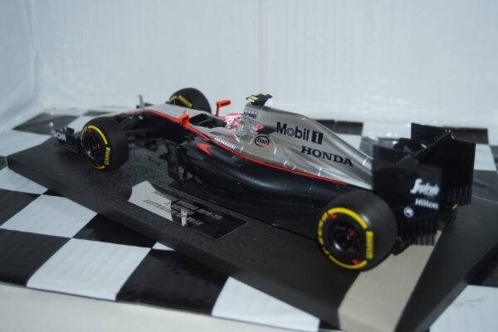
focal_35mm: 42
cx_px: 249
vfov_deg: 31.9
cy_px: 166
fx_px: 581
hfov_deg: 46.4
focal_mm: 28
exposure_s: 1/100
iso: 100
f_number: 4
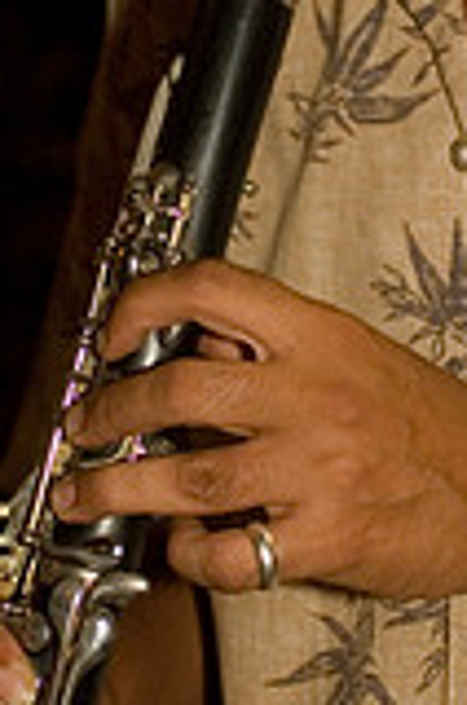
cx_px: 359
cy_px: 110
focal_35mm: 186
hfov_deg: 7.3
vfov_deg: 11.0
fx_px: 3635
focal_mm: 44
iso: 800
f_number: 2.8
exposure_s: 1/25
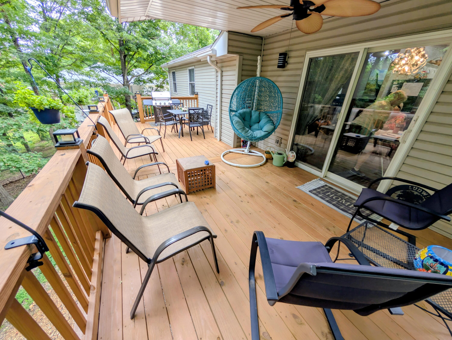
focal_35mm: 12
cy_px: 170
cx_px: 226
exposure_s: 1/90.1
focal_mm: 2.02
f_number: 1.7
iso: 47
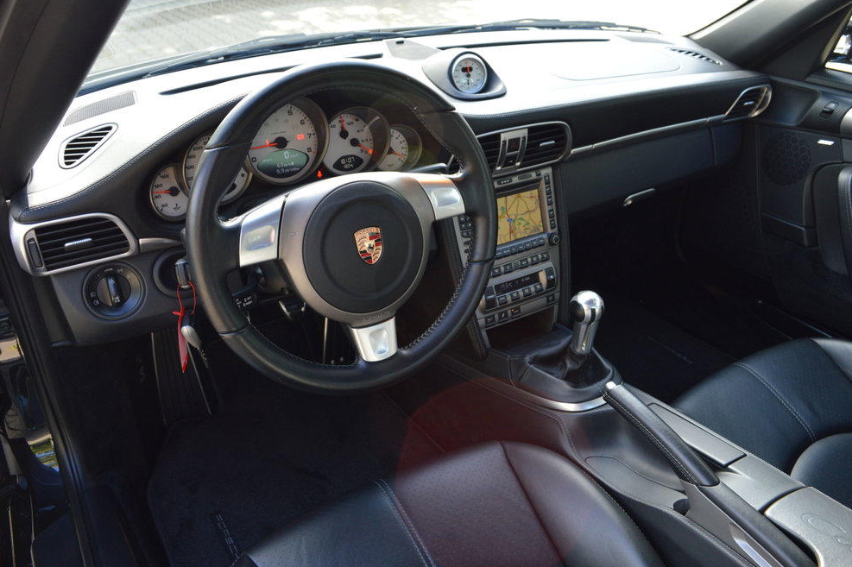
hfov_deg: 65.5
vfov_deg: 46.4
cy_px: 277
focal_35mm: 28
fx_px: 662
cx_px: 439
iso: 400
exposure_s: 1/100
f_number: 5
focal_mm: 18
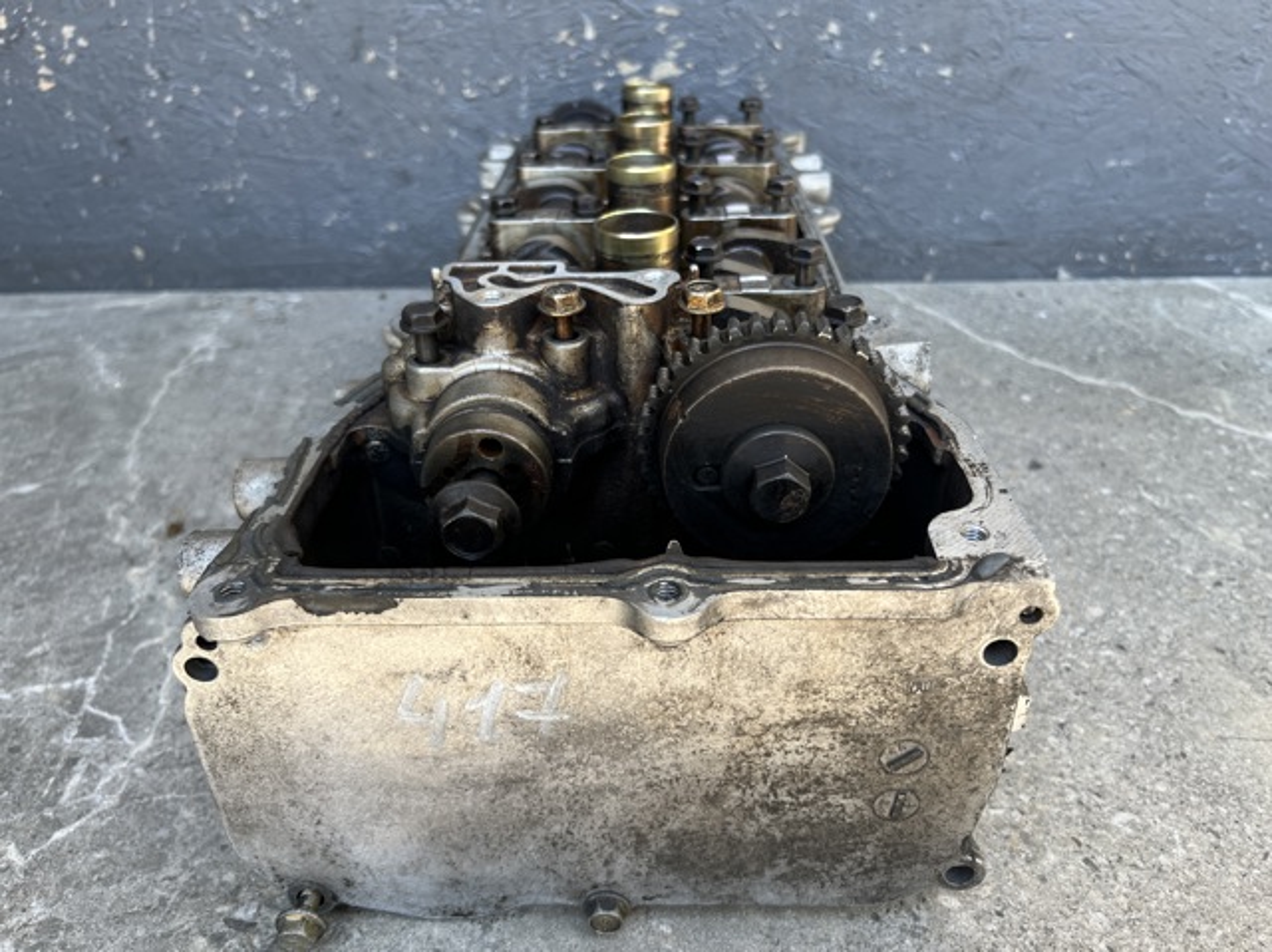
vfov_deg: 53.0
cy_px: 476
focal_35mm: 26
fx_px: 955
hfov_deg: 67.3
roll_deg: +0.4
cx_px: 636
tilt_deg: -28.2
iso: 40
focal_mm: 5.1
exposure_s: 1/151
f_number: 1.6
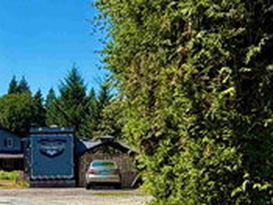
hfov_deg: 30.3
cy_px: 125
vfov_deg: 22.9
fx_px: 504
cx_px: 119
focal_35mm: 64
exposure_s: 1/770
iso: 40
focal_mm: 2.22
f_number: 2.2
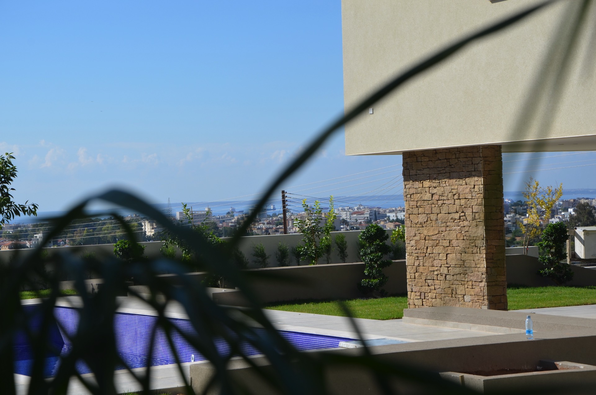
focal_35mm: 93
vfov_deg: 14.6
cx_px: 298
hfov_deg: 22.0
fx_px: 1537
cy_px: 198
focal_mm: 62
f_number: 9
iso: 100
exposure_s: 1/320
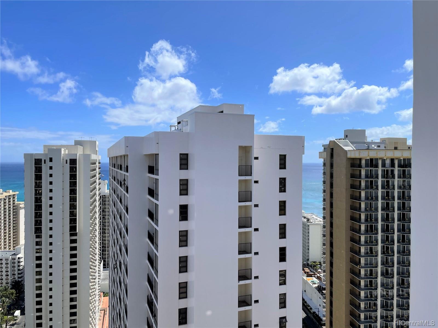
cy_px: 164
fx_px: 329
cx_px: 219
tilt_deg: -0.9
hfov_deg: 67.3
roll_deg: -2.0
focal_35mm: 26
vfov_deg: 53.0
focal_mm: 4.2
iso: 32
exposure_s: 1/5814
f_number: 1.6
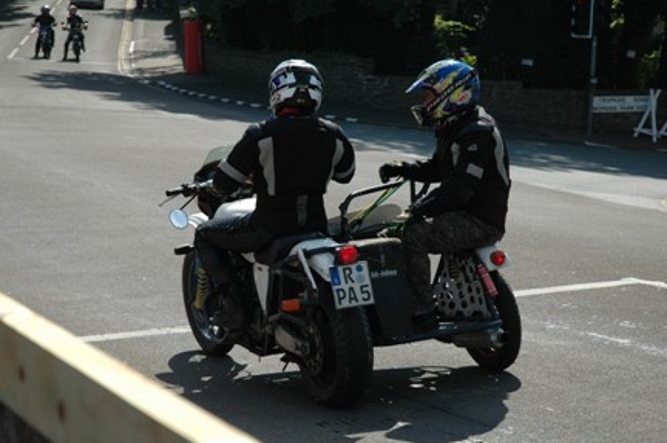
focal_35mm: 94
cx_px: 323
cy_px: 219
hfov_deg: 21.7
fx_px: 1740
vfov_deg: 14.5
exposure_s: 1/800
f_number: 5
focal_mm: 60
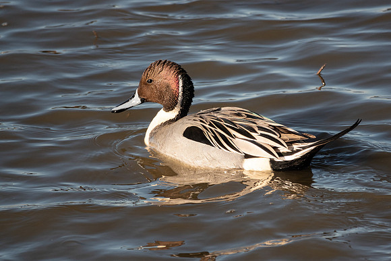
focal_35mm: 678
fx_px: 7367
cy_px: 130
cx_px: 224
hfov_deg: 3.0
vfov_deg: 2.0
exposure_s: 1/1250
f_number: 4
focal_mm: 216.73
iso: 250
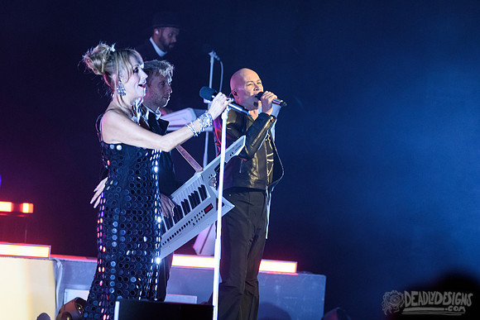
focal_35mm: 268
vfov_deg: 5.1
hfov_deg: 7.7
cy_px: 126
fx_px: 3576
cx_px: 227
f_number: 5.3
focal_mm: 220
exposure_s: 1/250
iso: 4000
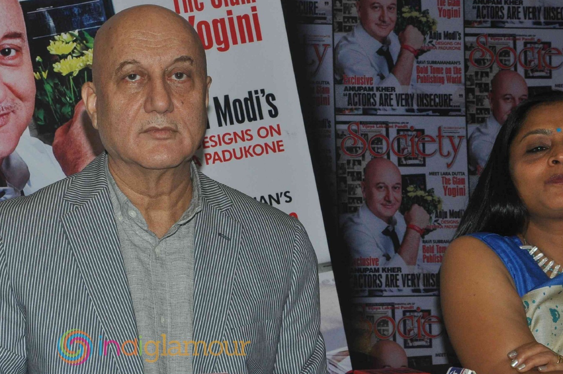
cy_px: 190
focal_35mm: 107
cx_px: 153
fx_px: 1668
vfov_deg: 12.8
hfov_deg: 19.0
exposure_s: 1/200
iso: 800
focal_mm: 45
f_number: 10
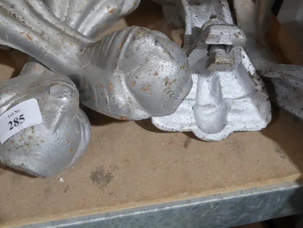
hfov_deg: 40.2
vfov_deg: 30.6
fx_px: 412
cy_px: 67
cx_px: 121
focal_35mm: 47
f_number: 3.6
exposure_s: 1/60
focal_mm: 16
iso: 640
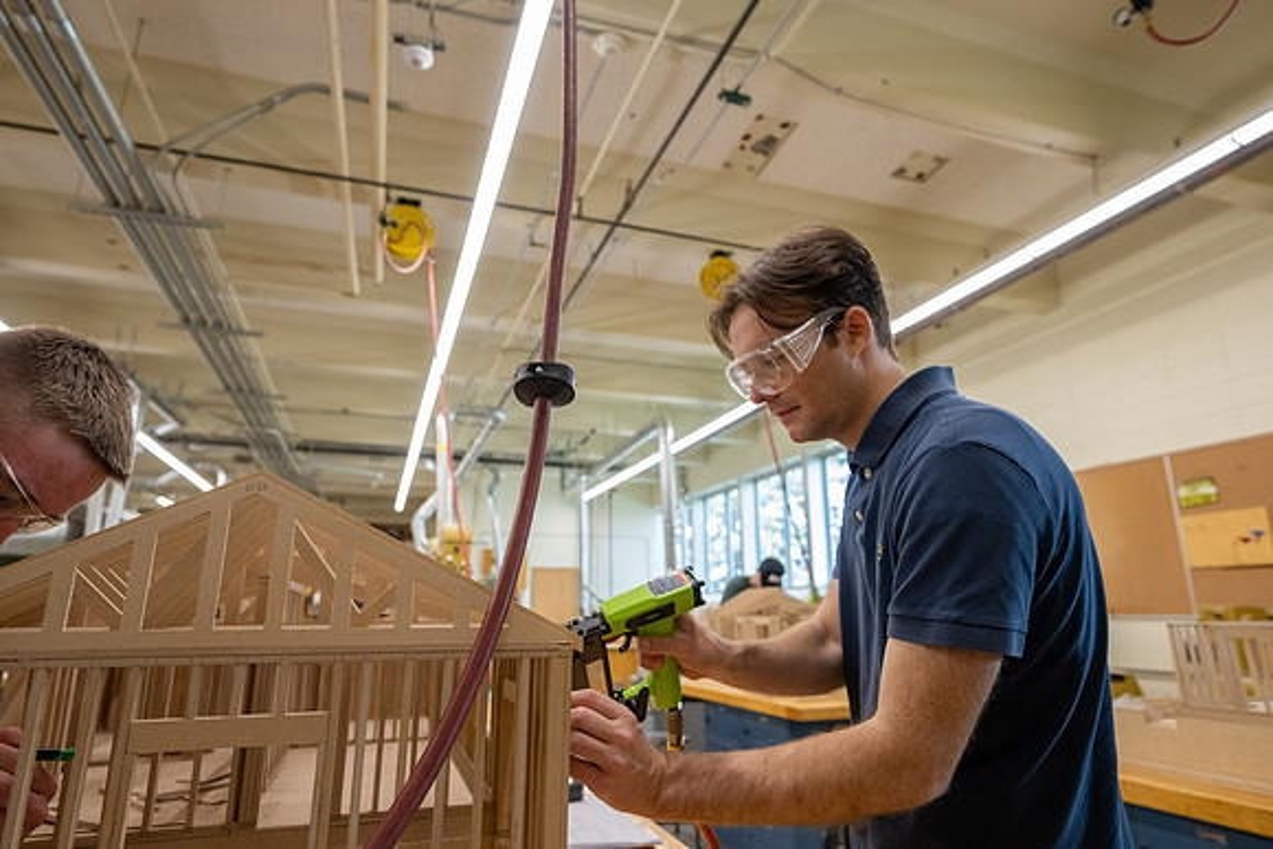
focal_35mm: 20
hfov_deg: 82.6
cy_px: 424
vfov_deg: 60.7
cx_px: 636
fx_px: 725
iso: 1600
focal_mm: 20.5
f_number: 4
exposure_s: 1/400
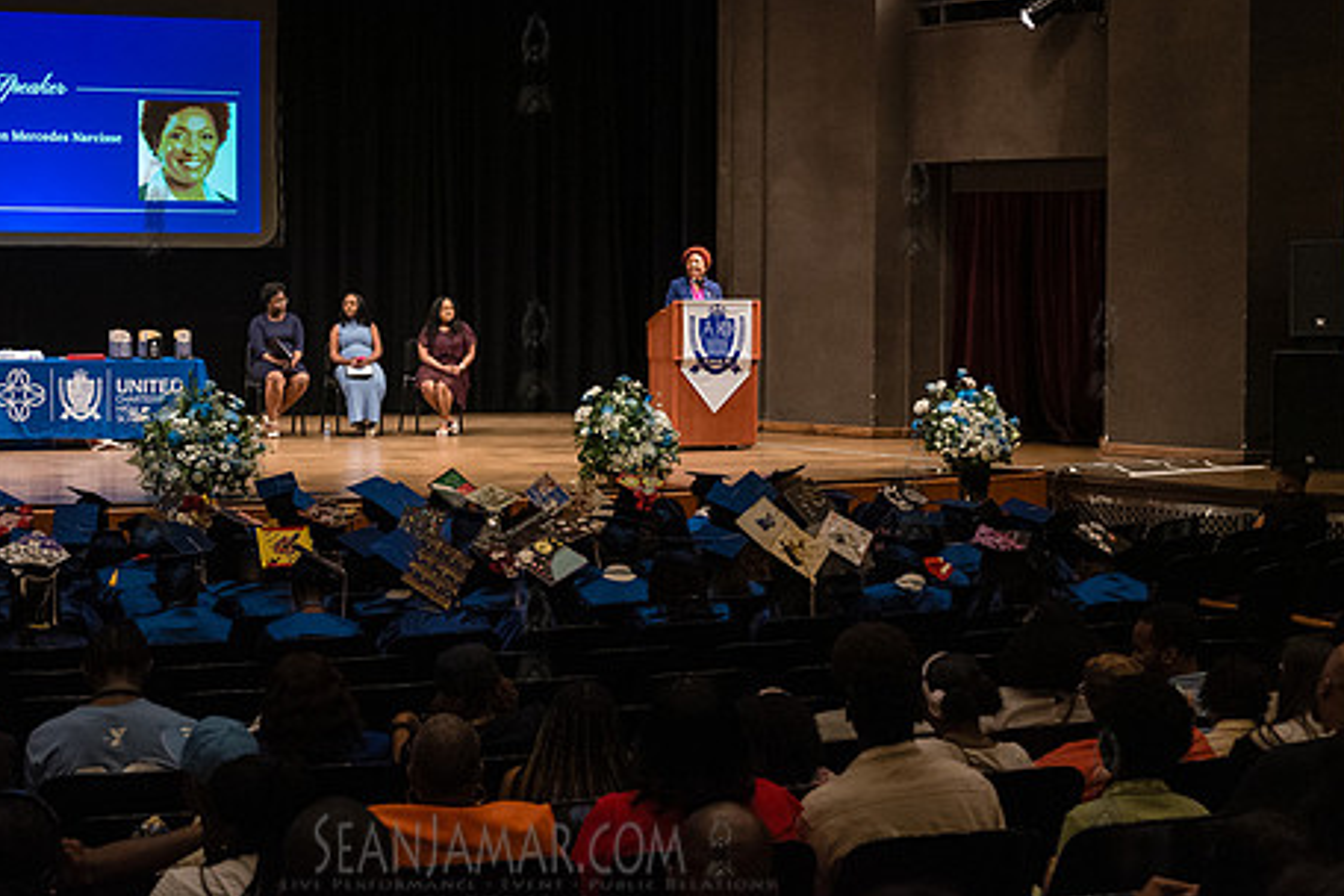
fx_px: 2389
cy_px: 346
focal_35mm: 64
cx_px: 533
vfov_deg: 21.2
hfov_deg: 31.3
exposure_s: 1/200
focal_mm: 50
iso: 5000
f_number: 4
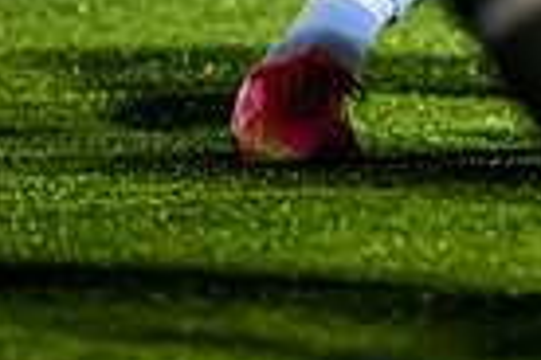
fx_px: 37011
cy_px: -443
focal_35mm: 2463
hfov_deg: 0.8
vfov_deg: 0.6
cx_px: 1014
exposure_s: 1/1250
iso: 10000
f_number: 3.2
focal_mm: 400
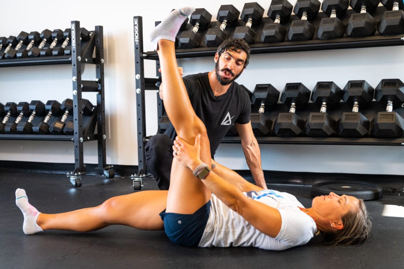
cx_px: 202
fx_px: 547
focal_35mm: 49
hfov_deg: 40.6
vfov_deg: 27.6
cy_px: 126
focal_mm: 46
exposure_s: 1/400
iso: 1250
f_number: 2.8
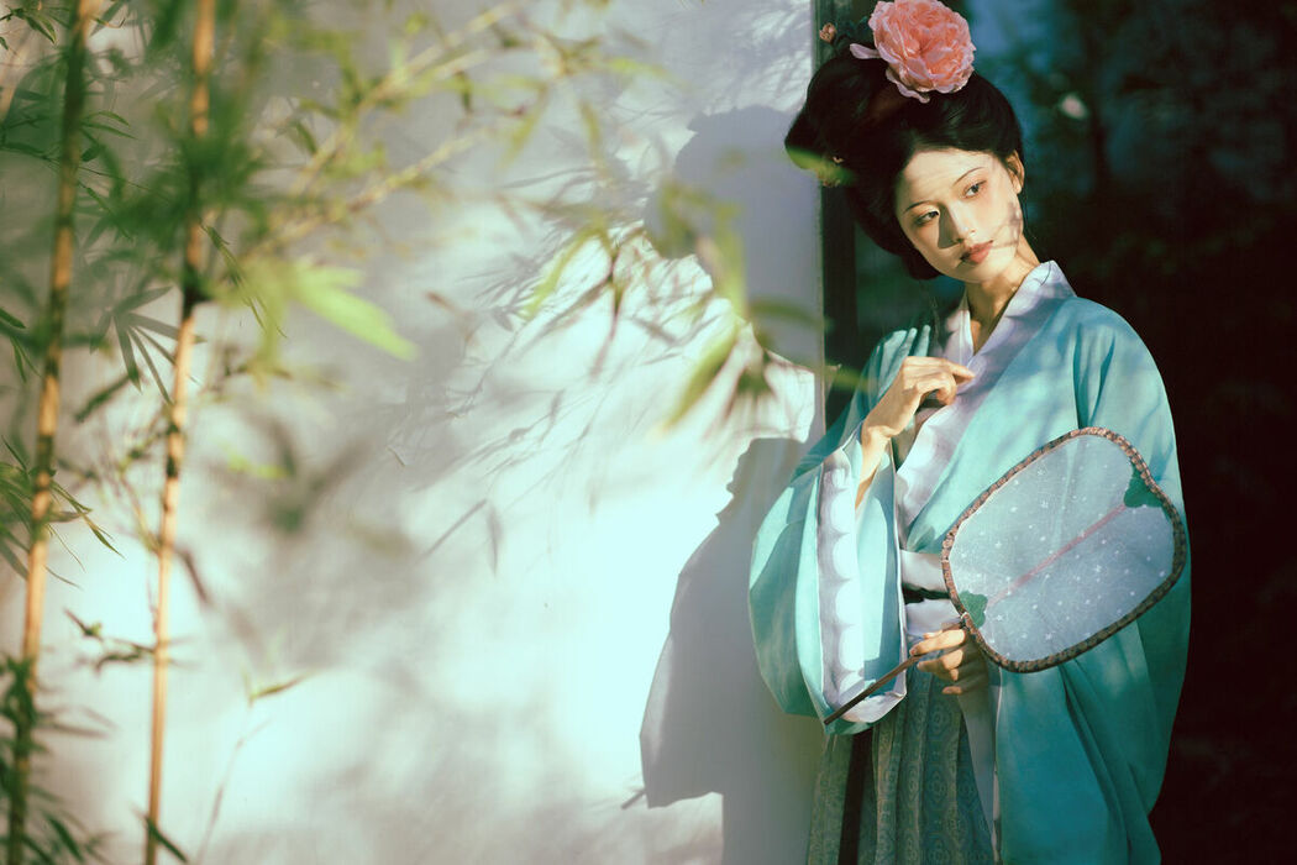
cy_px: 432
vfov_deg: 16.1
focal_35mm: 85
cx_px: 648
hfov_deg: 23.9
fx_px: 3062
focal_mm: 85
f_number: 1.8
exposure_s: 1/320
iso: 160
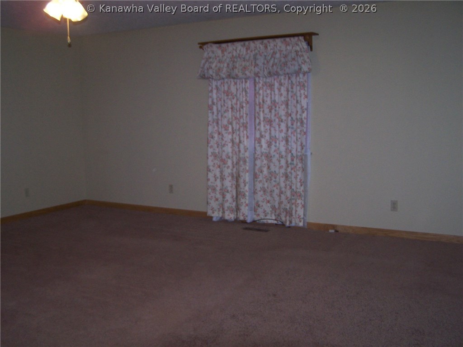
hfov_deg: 49.0
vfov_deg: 37.7
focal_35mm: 38
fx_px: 508
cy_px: 174
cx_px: 232
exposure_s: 1/60
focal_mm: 6.3
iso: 140
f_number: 2.8
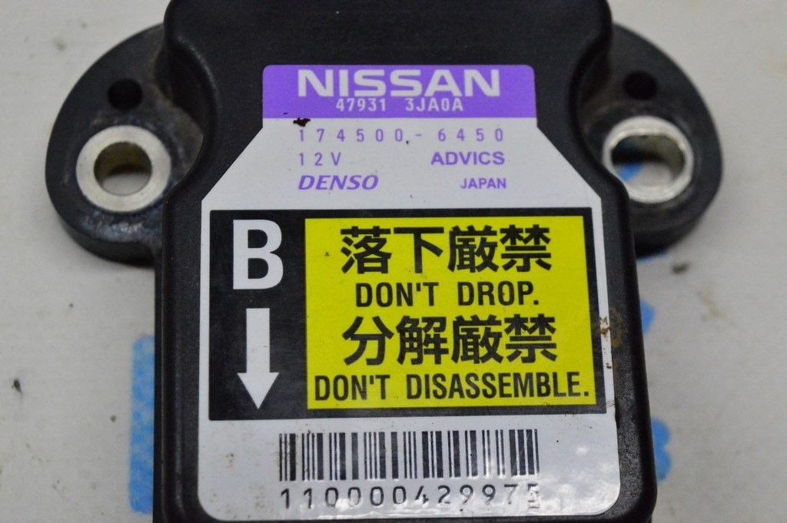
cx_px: 394
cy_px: 262
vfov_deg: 17.5
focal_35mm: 78
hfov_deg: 26.0
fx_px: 1704
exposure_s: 1/400
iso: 6400
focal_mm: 52
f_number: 10
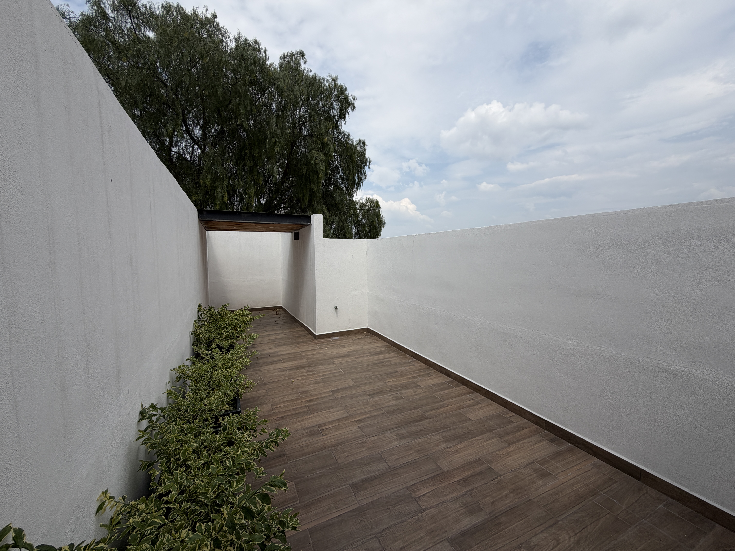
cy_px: 276
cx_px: 368
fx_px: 297
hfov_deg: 102.1
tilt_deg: -4.0
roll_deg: +0.6
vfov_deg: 85.7
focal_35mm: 14
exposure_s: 1/1572
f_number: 2.2
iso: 20
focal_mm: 2.22
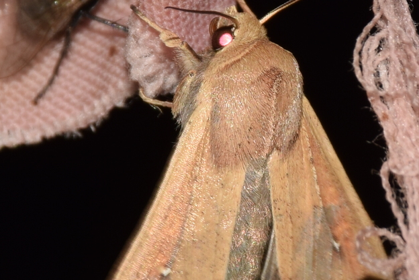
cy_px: 206
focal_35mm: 323
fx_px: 3759
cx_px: 233
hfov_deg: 6.4
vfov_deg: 4.3
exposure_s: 1/160
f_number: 13
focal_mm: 140
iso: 100
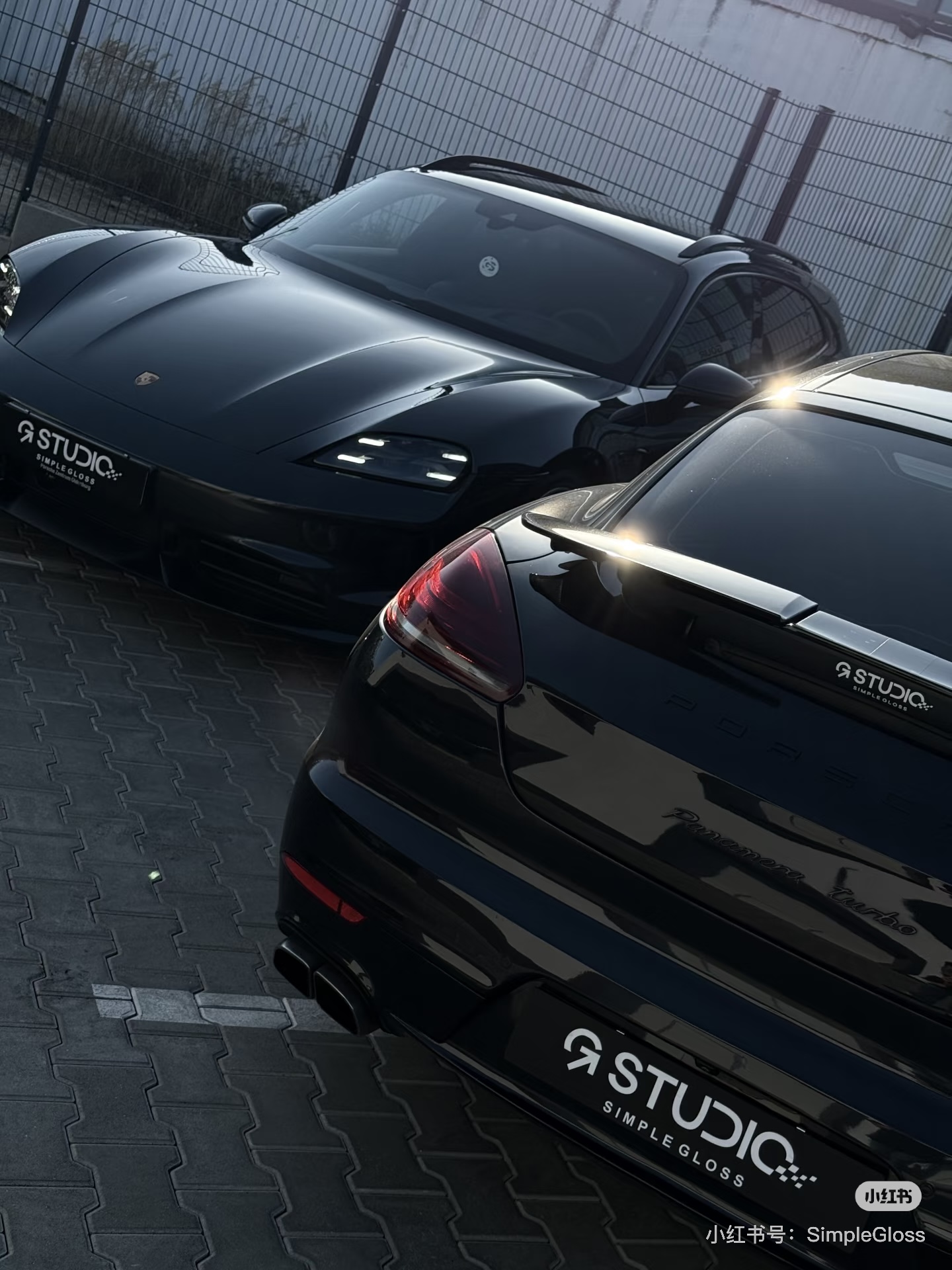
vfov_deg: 39.7
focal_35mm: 48
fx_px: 1760
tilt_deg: -13.4
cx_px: 476
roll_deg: -22.6
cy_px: 635
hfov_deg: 30.3
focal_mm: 6.76
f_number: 1.78
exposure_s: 1/4329
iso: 64
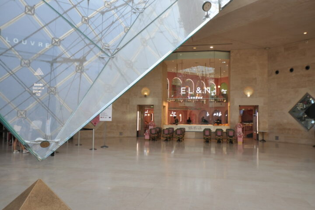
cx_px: 158
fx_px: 262
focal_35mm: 30
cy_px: 105
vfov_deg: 43.6
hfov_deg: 61.9
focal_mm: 20
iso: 200
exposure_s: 1/100
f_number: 4.5
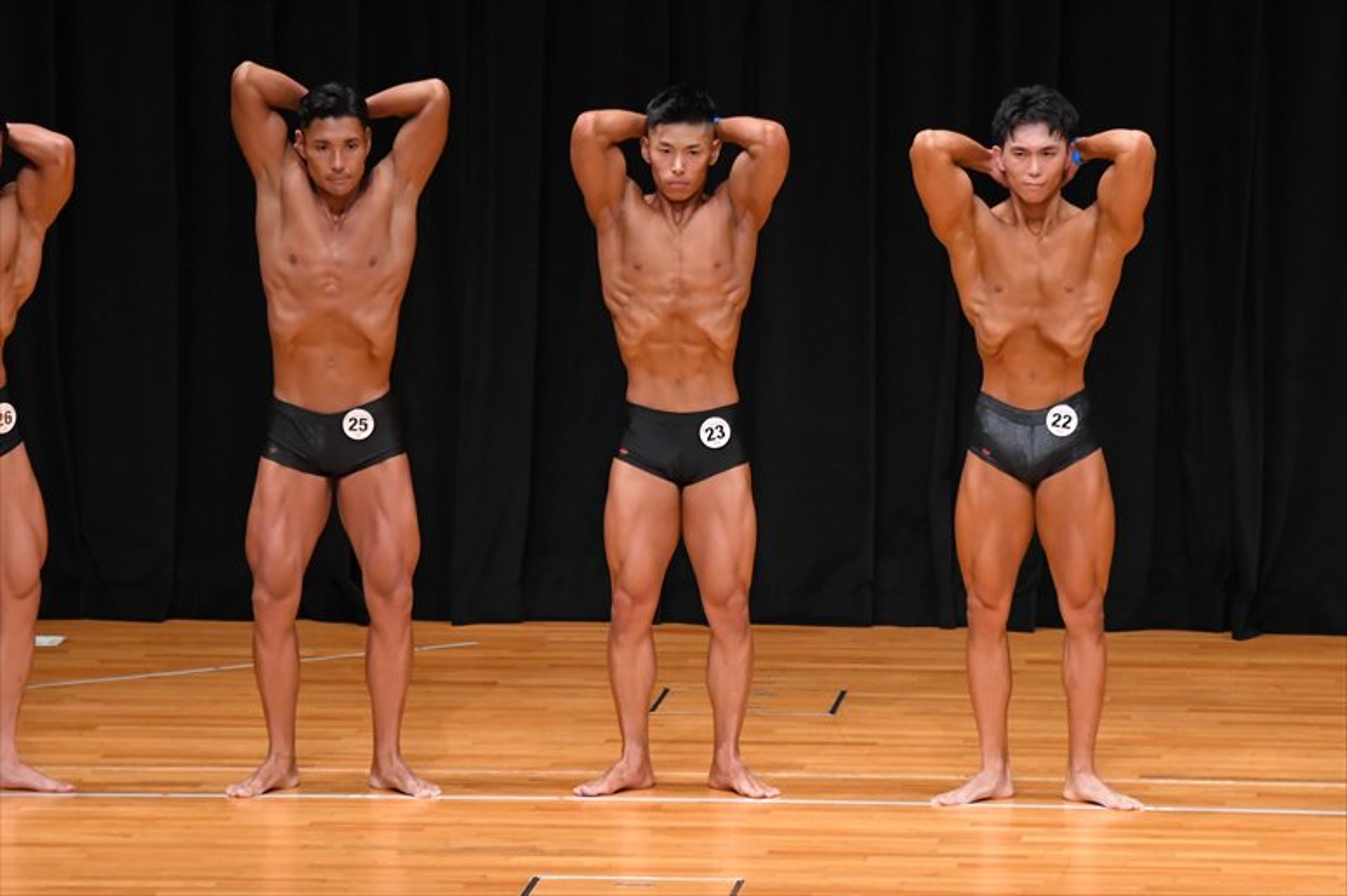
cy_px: 448
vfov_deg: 5.4
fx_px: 9537
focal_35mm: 255
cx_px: 674
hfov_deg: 8.1
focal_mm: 170
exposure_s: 1/400
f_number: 5.6
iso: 4000
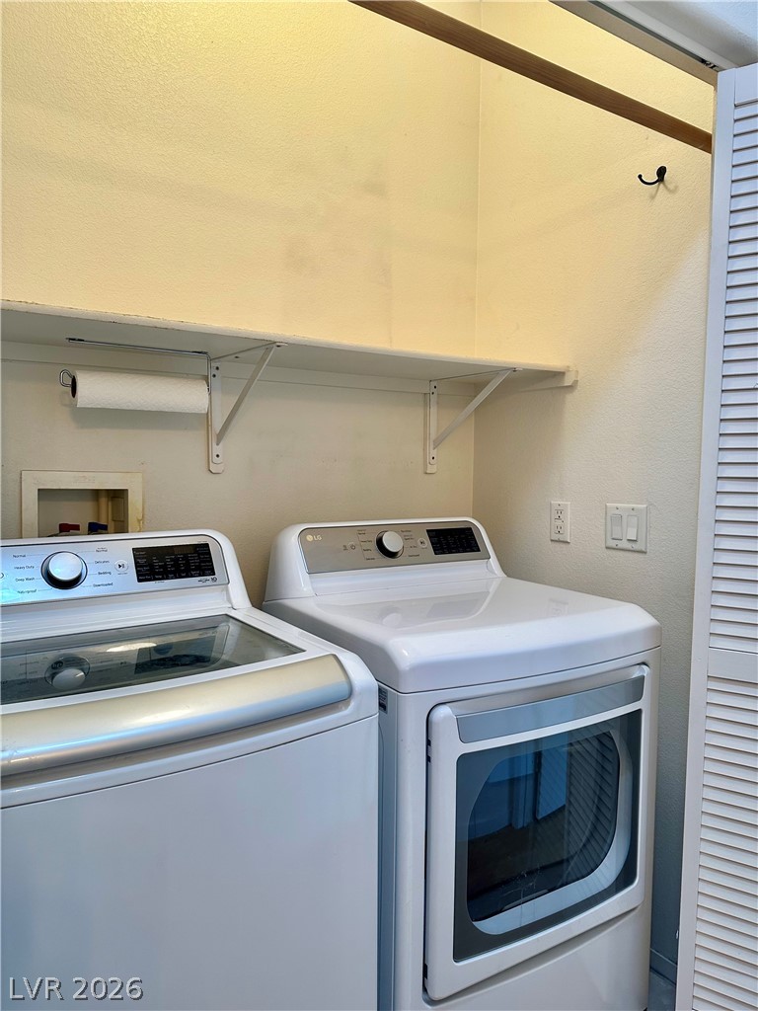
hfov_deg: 56.8
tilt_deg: -2.6
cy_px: 506
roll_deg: -1.3
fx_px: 701
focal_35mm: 24
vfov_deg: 71.6
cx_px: 379
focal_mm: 6.86
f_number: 1.78
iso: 125
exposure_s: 1/120
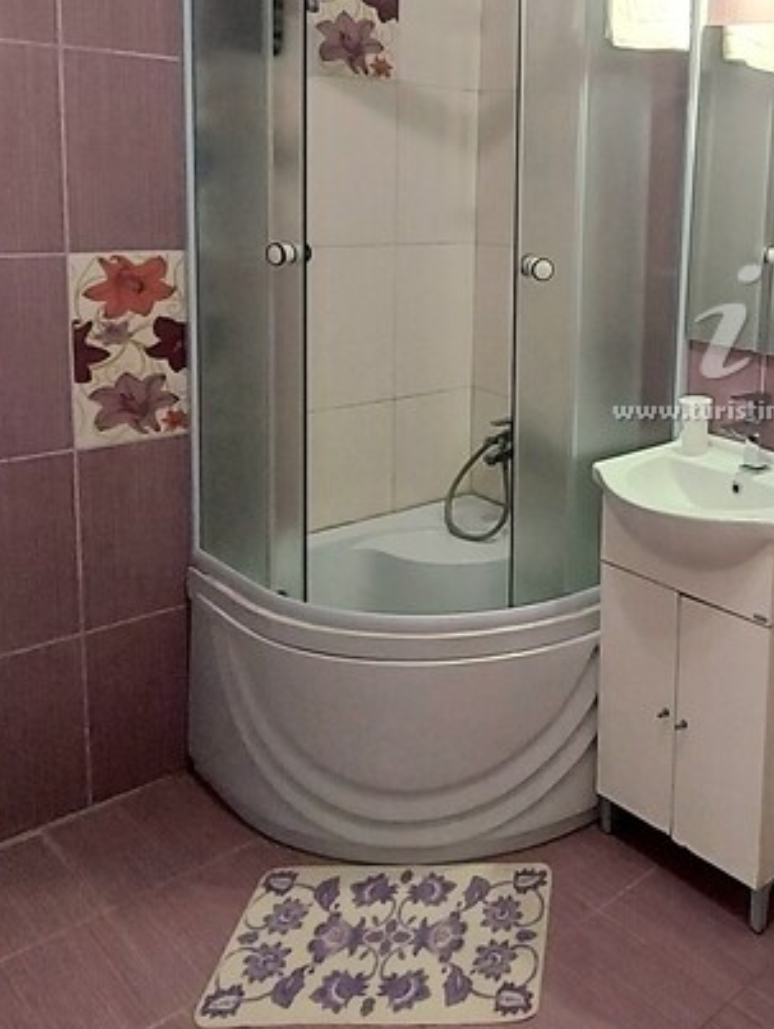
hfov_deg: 39.7
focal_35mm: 33
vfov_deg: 53.8
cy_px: 314
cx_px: 702
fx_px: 982
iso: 250
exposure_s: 1/50
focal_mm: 1.74
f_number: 2.2
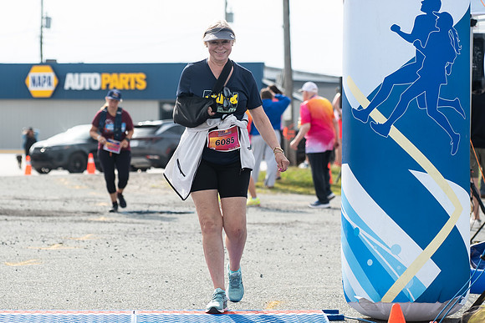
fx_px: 1892
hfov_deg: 14.6
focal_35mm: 140
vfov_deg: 9.8
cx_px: 218
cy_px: 99
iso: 250
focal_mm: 100
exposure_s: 1/1600
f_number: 4.5
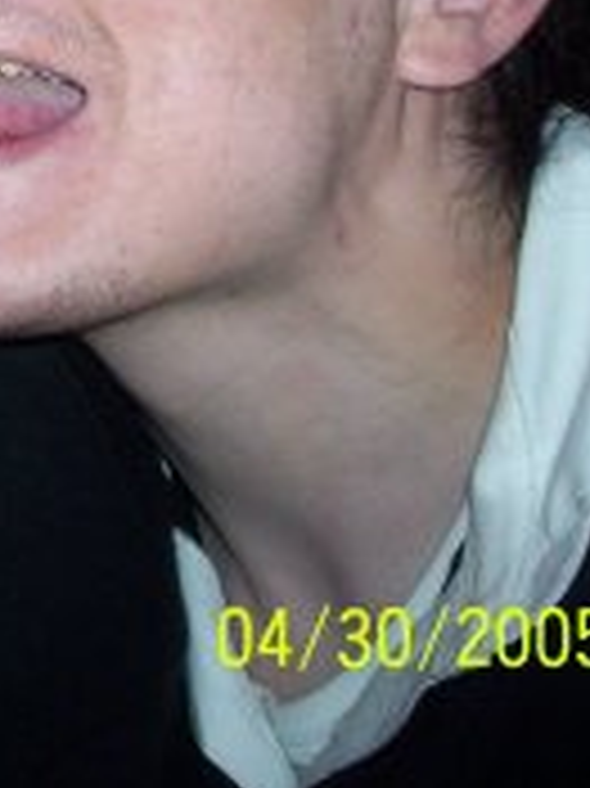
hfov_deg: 16.0
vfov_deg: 22.1
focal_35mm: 87
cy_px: 126
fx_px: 1980
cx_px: -198
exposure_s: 1/60
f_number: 4.5
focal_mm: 4.99
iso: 140
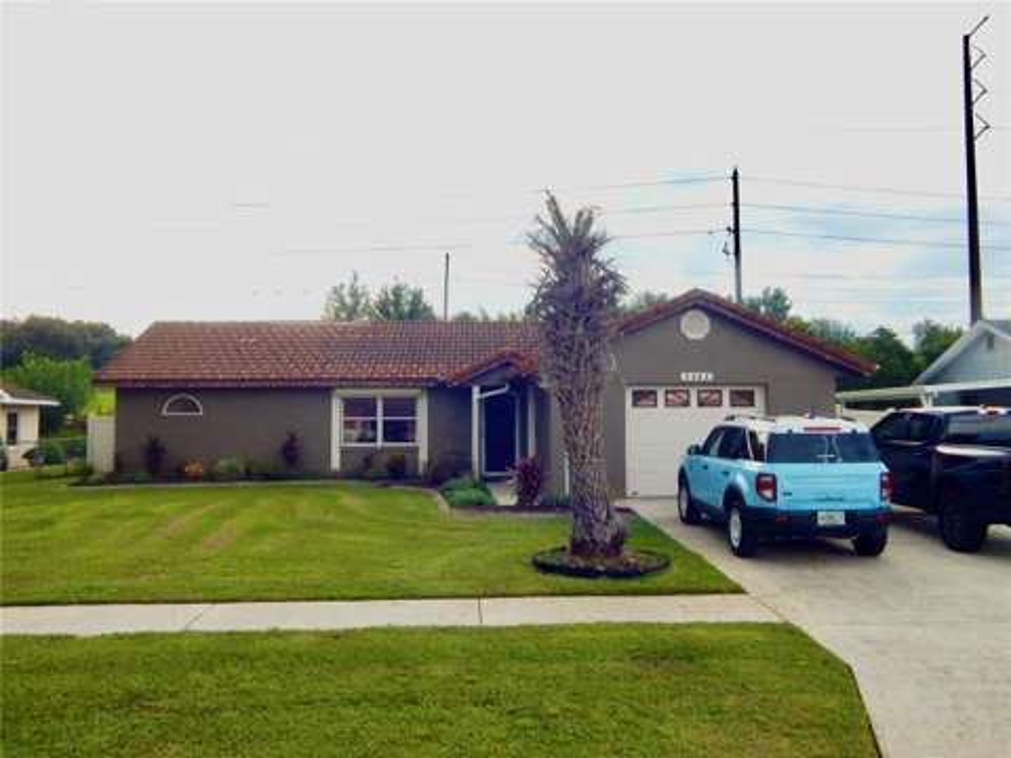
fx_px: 905
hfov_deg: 58.4
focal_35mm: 31
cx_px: 506
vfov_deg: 45.4
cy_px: 379
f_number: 3.2
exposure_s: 1/640
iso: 125
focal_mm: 5.6
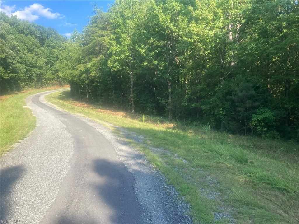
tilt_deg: -2.7
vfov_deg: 49.7
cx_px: 150
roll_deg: +0.3
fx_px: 242
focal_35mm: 28
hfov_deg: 63.4
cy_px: 112
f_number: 1.8
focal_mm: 3.99
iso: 20
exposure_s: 1/489
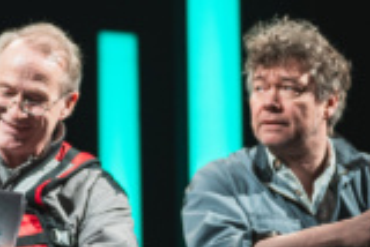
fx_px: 1646
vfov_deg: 8.6
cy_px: 188
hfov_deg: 12.7
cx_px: 14
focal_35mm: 160
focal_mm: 50
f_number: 1.8
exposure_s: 1/200
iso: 2000
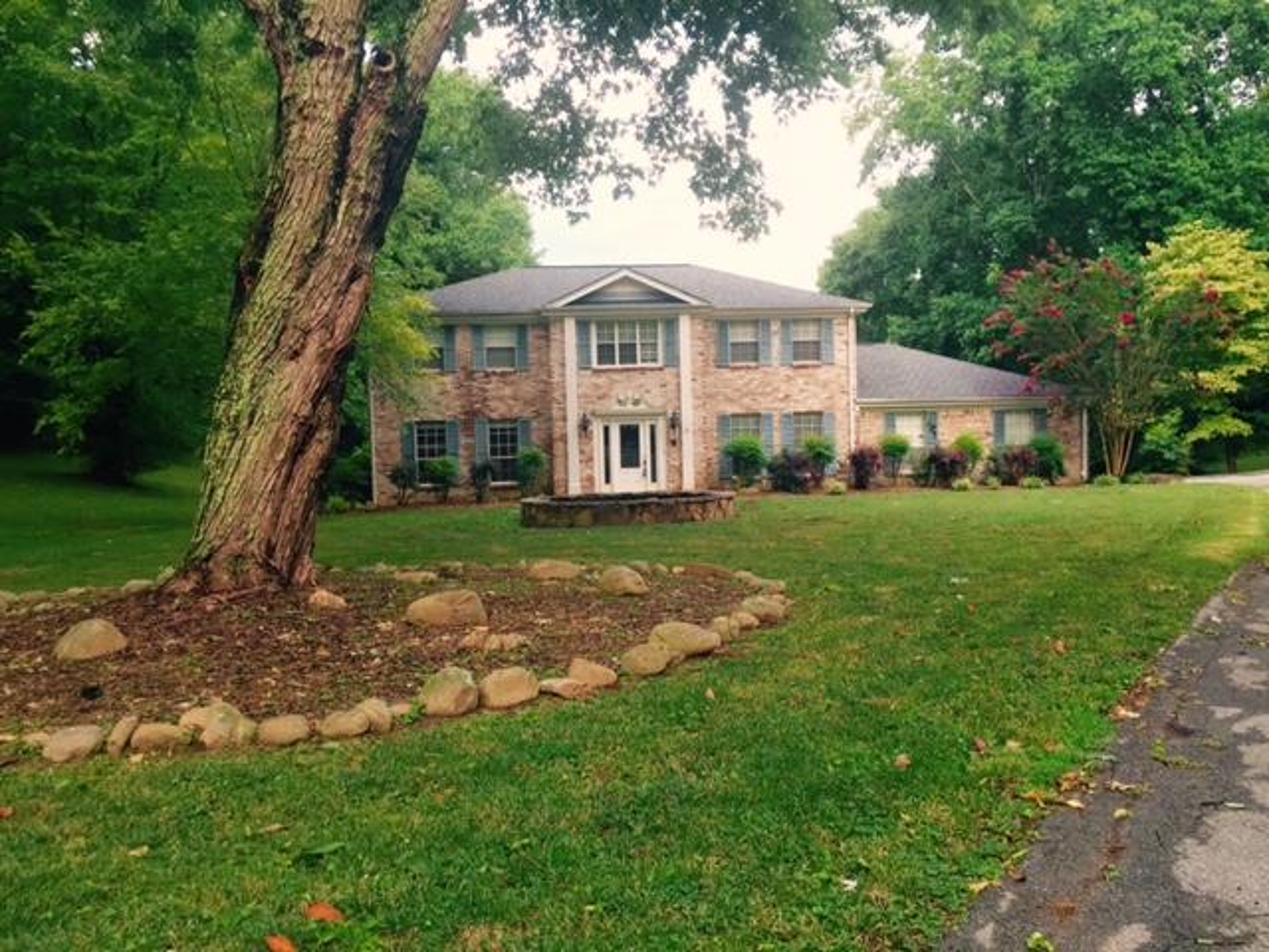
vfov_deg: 48.2
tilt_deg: -1.0
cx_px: 634
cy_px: 476
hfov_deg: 61.7
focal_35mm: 29
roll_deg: +0.1
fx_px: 1063
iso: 40
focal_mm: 4.15
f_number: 2.2
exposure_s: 1/120
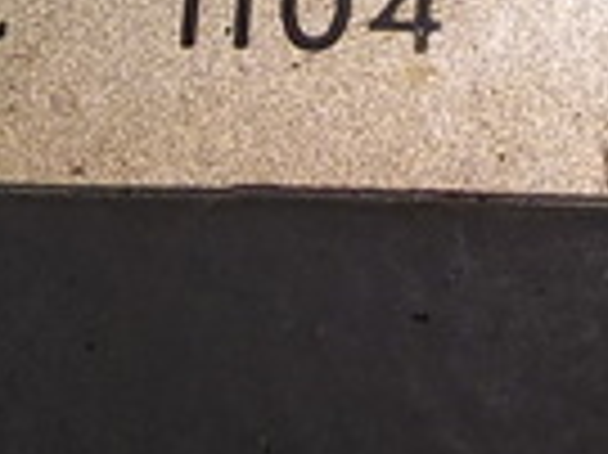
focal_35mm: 142
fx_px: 2492
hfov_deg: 13.9
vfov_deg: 10.3
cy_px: -13
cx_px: 401
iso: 125
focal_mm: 4.1
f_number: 3.3
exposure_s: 1/80
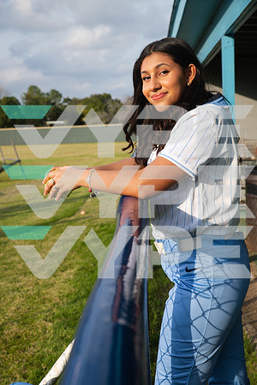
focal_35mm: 58
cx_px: 128
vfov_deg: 34.5
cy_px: 192
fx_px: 621
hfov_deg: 23.4
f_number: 8
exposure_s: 1/400
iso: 100
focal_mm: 58
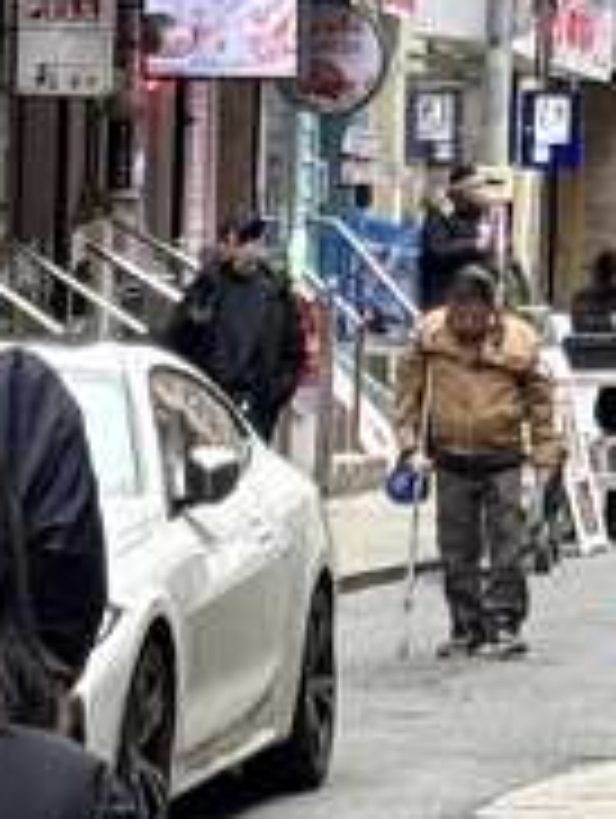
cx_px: 728
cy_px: -126
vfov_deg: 7.3
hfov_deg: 5.5
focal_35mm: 270
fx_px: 6391
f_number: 1.78
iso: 80
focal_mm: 6.76
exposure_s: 1/487
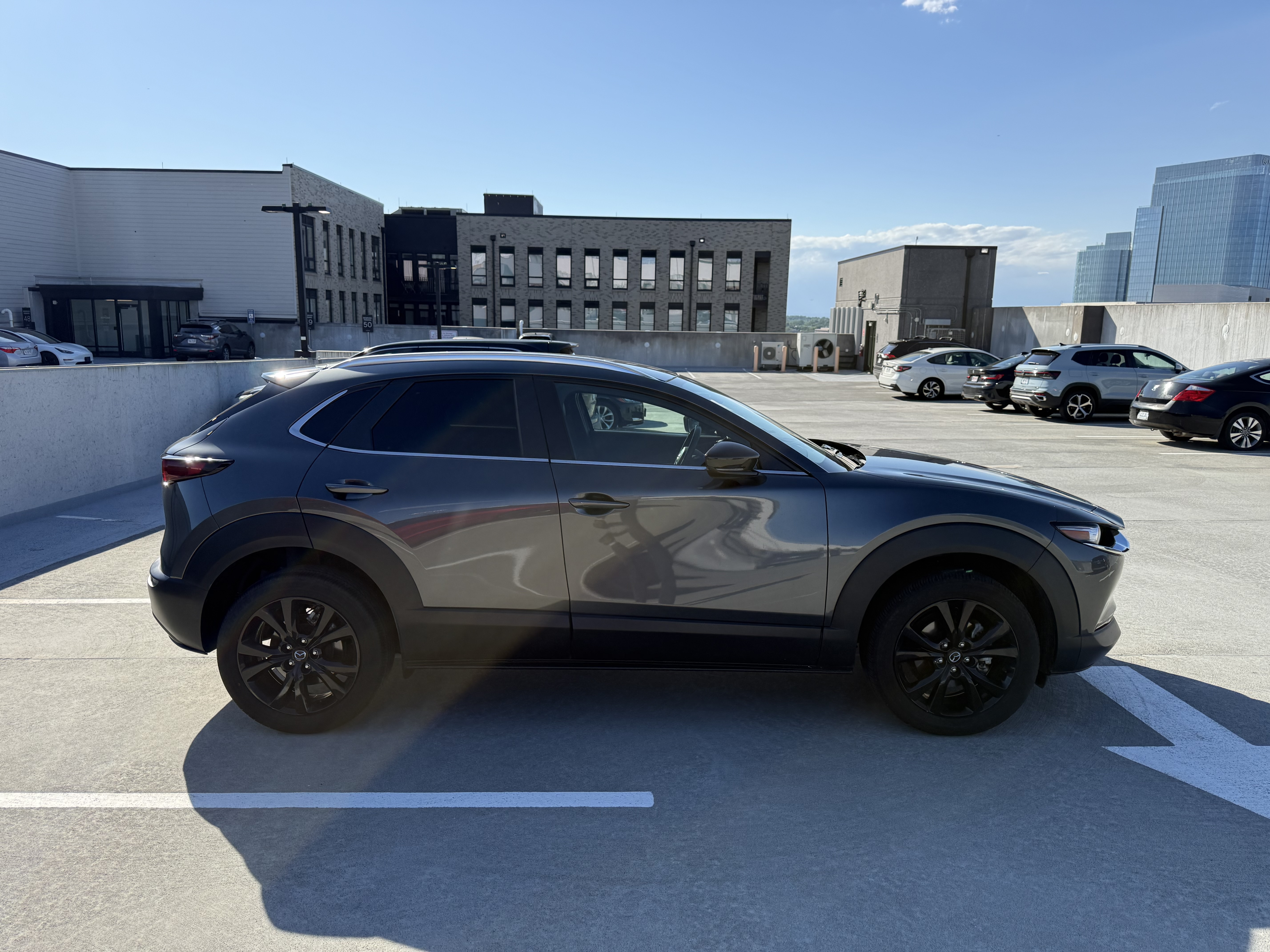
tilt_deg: -8.6
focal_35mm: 24
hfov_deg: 71.6
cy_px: 476
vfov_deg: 56.8
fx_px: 881
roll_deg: -2.2
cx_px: 635
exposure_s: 1/4975
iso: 100
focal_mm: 6.76
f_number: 1.78
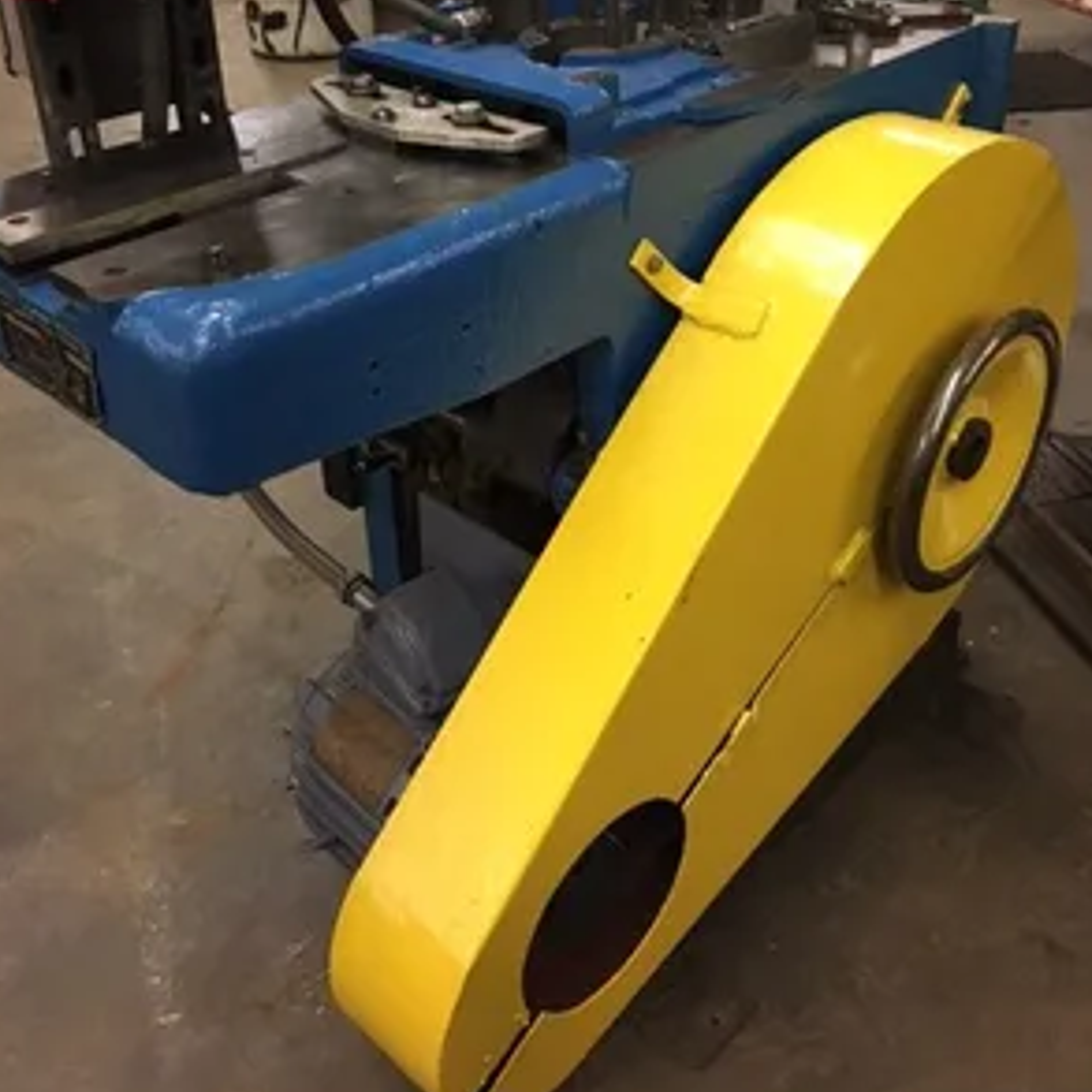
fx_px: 1249
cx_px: 548
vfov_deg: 46.5
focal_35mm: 35
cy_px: 373
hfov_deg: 47.2
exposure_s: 1/30
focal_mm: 4.15
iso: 200
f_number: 2.2
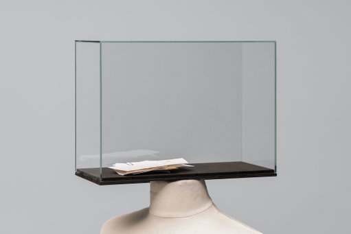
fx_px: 1024
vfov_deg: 13.0
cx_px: 176
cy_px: 117
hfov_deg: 19.5
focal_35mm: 105
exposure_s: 1/125
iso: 400
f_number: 8
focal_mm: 105
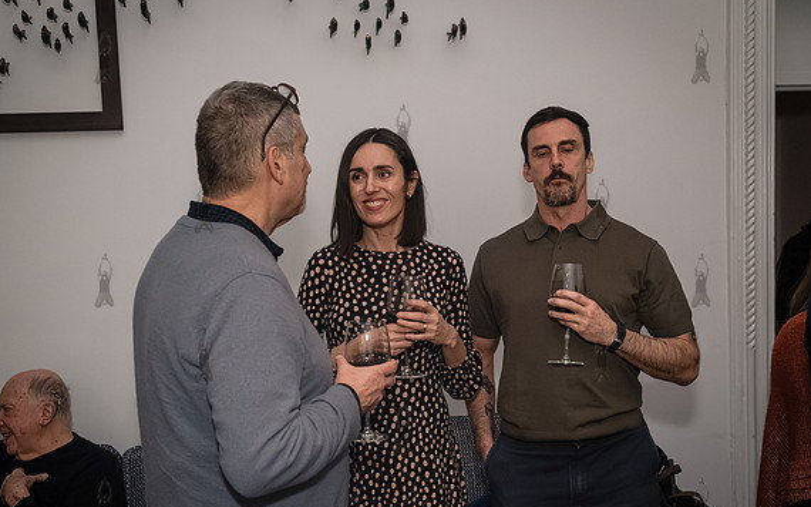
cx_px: 401
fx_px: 928
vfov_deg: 30.5
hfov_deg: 47.2
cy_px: 298
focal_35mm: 42
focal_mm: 35
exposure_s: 1/320
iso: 6400
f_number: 4.5
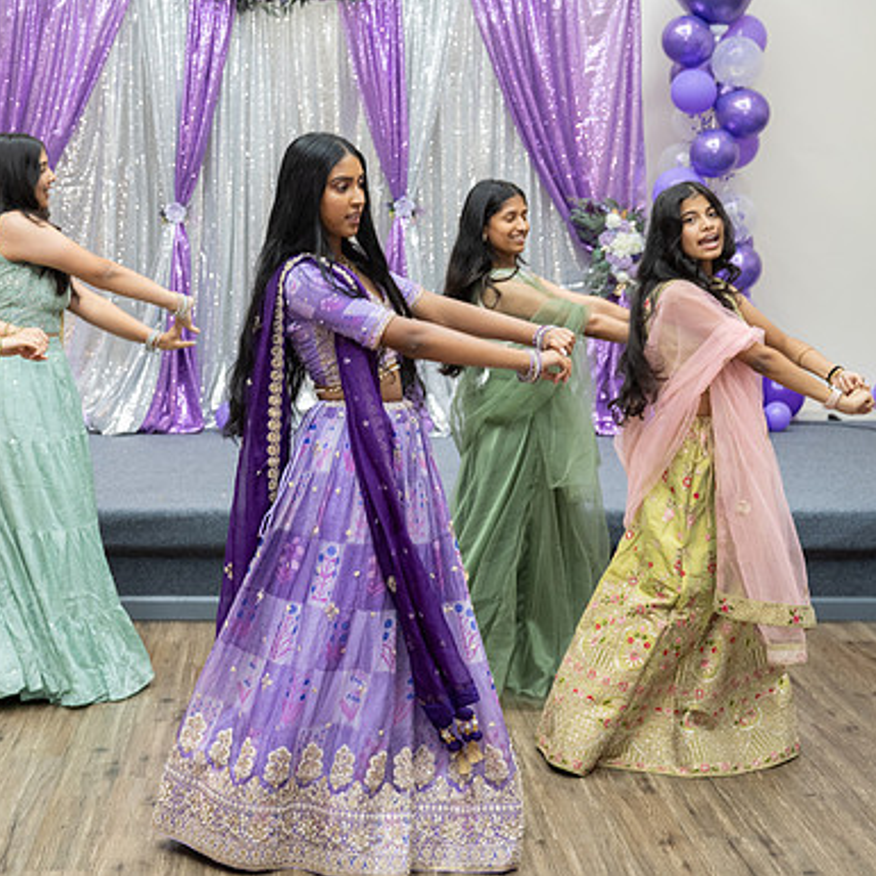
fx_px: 1689
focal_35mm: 59
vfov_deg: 29.1
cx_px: 303
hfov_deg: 28.9
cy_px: 438
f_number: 4
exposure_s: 1/160
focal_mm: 46
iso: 1000
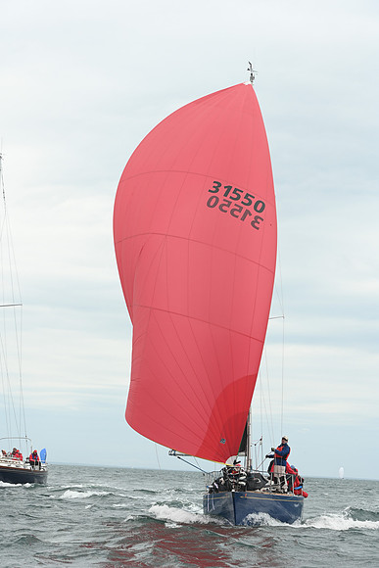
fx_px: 1499
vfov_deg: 21.5
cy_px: 284
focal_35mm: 95
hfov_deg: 14.4
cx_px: 190
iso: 400
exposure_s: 1/800
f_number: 6.3
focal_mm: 95
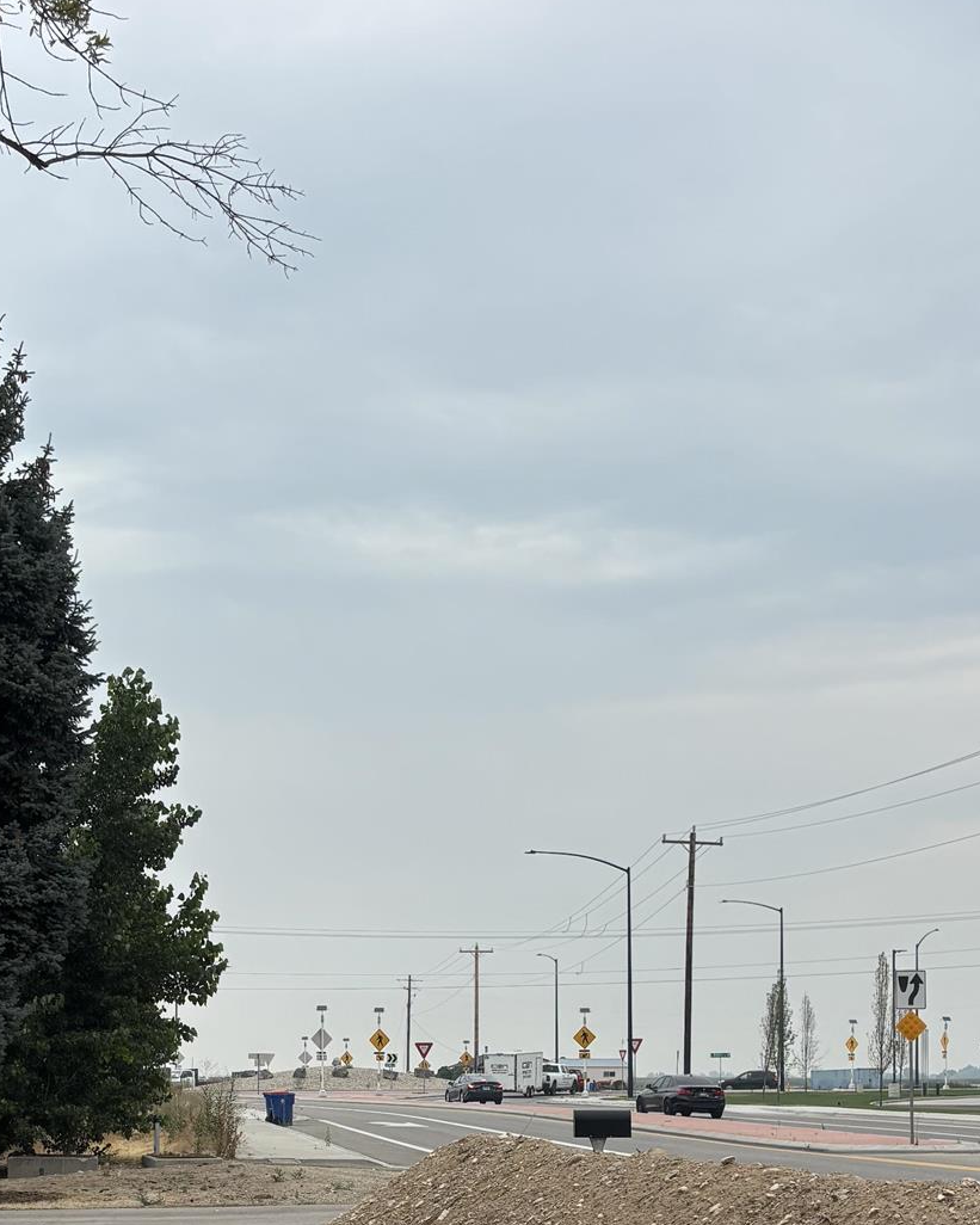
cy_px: 1076
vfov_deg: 31.6
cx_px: 409
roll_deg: +0.0
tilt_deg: -2.4
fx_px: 2066
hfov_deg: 26.6
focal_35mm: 57
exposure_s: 1/1642
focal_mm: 5.96
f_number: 1.6
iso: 50
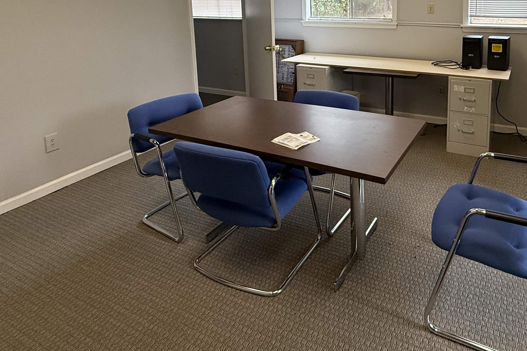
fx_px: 366
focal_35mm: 25
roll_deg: +1.1
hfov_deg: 69.3
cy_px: 42
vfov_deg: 46.8
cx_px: 354
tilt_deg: -7.6
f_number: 2.2
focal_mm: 2.22
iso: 250
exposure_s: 1/120
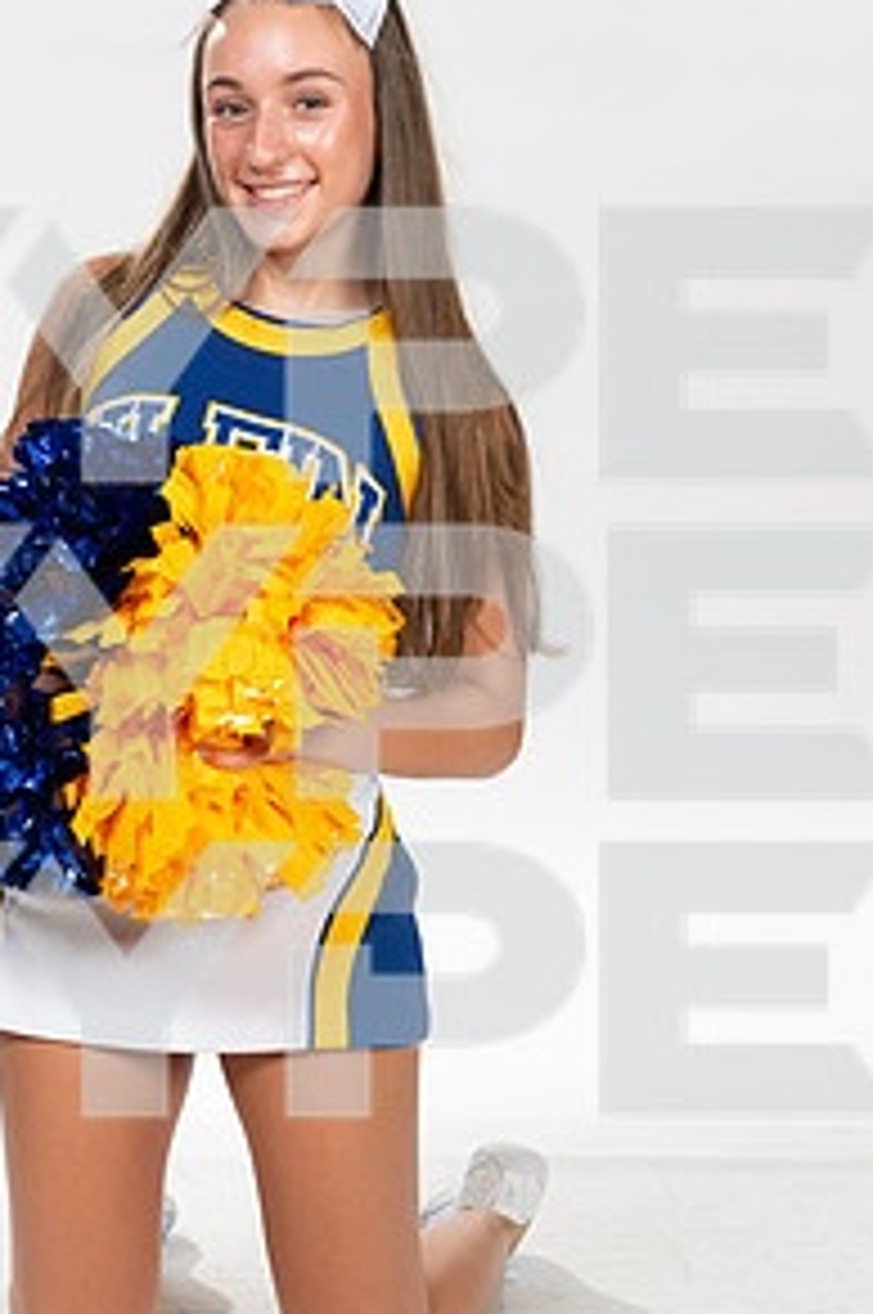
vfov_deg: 18.9
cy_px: 666
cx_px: 243
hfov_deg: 12.6
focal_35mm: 108
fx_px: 3938
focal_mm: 70
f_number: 7.1
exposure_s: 1/320
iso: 800
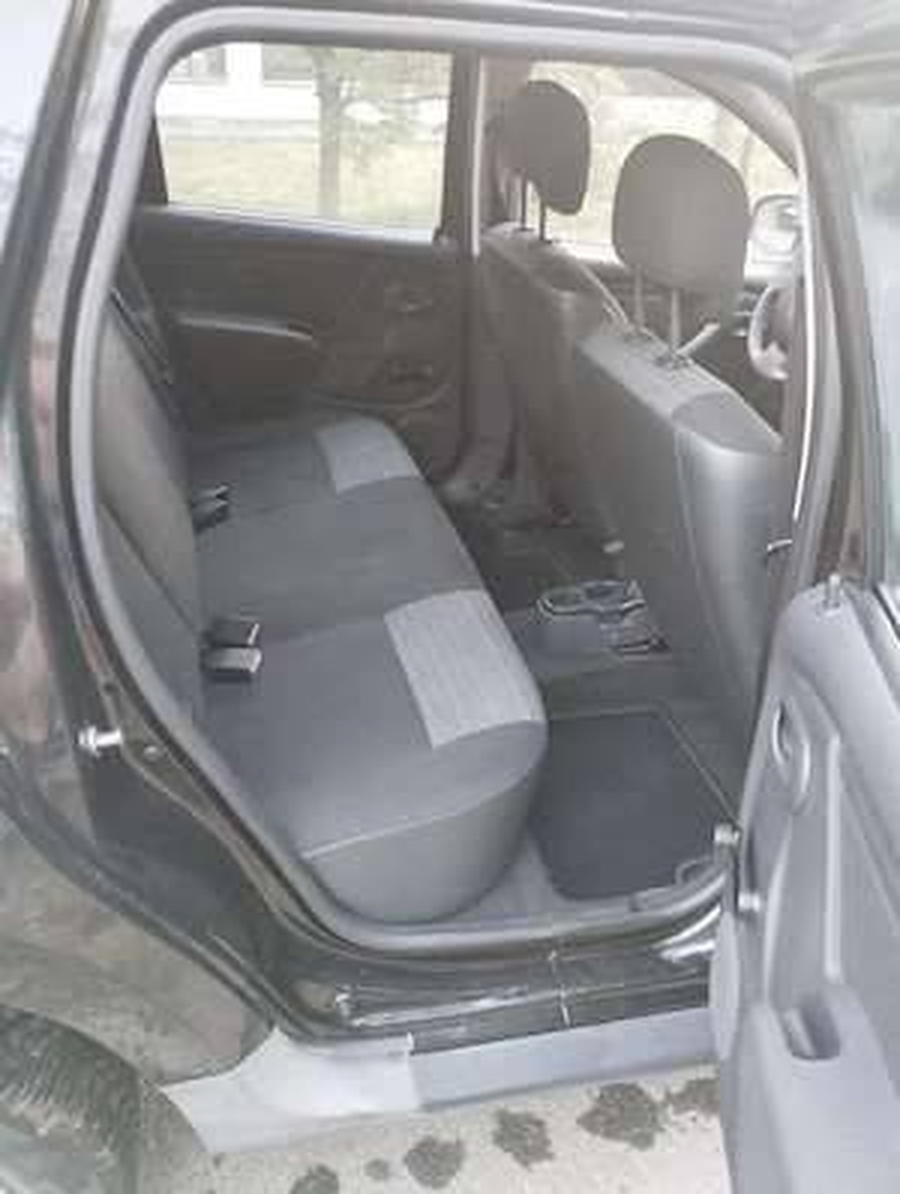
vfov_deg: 63.4
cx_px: 450
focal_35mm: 28
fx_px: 968
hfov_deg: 49.9
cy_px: 597
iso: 2491
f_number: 1.8
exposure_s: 1/14
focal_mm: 4.27
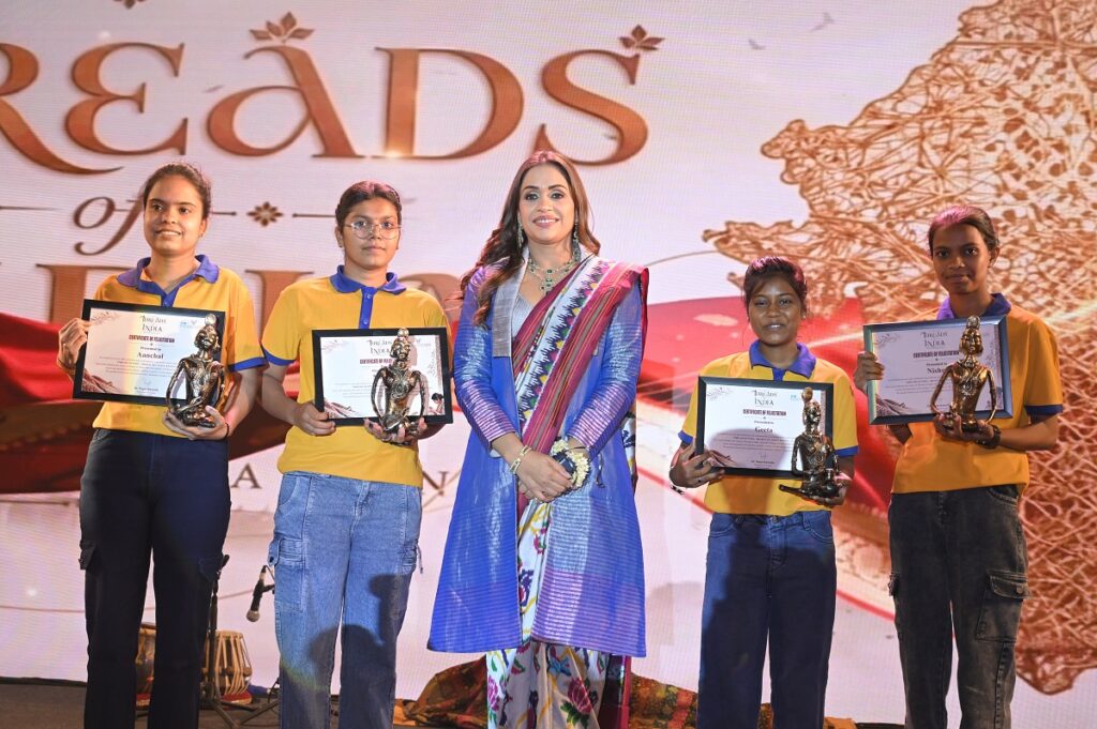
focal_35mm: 47
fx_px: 1431
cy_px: 364
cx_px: 548
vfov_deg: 28.6
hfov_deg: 41.9
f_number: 4
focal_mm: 47
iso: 1600
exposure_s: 1/200
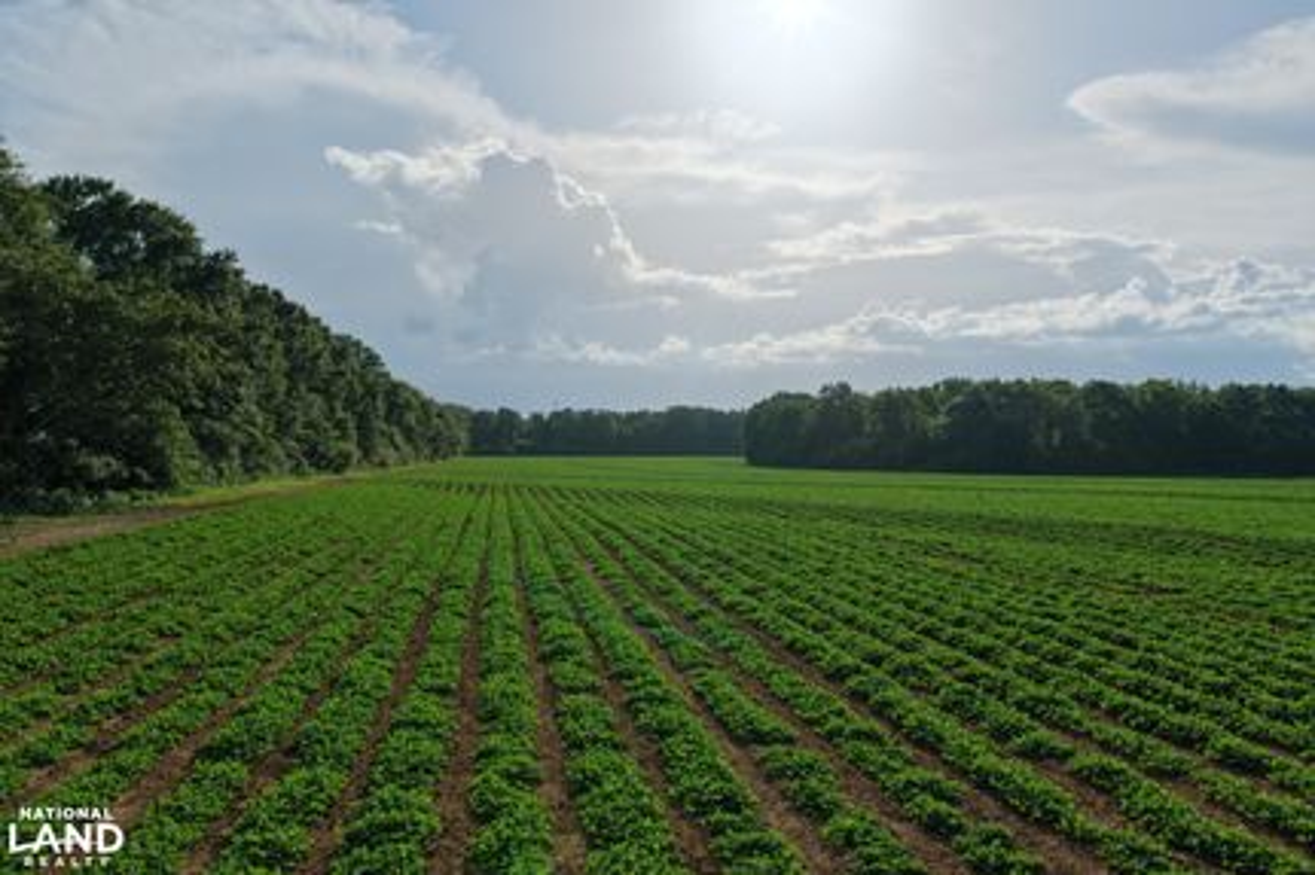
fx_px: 1022
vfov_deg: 46.4
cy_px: 438
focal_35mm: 28
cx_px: 658
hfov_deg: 65.5
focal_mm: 14.45
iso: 100
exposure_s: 1/1000
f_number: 3.5
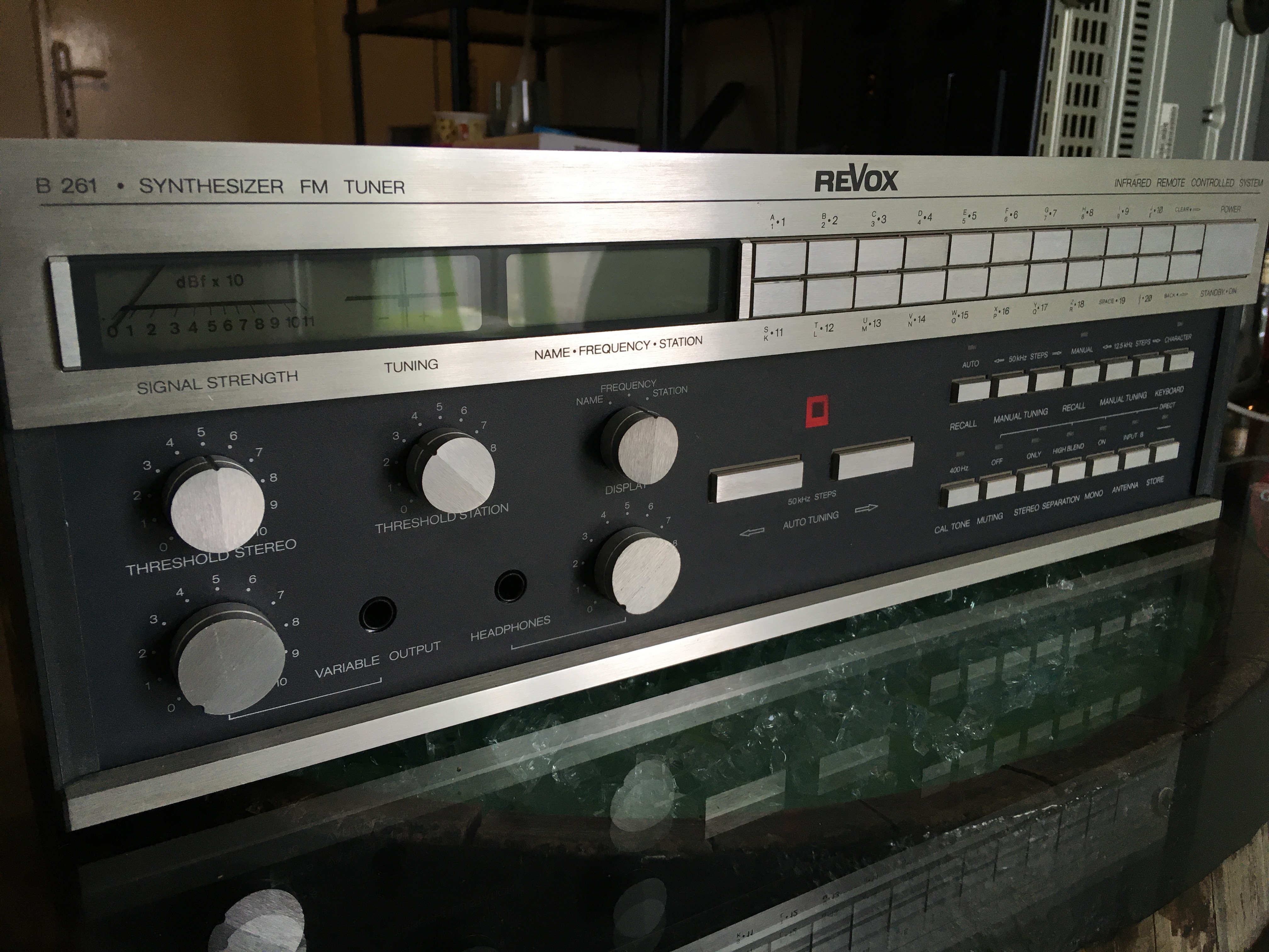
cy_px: 476
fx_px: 1063
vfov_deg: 48.2
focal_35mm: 29
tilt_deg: -15.0
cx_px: 634
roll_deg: -1.4
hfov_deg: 61.7
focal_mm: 4.15
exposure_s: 1/33
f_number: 2.2
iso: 32
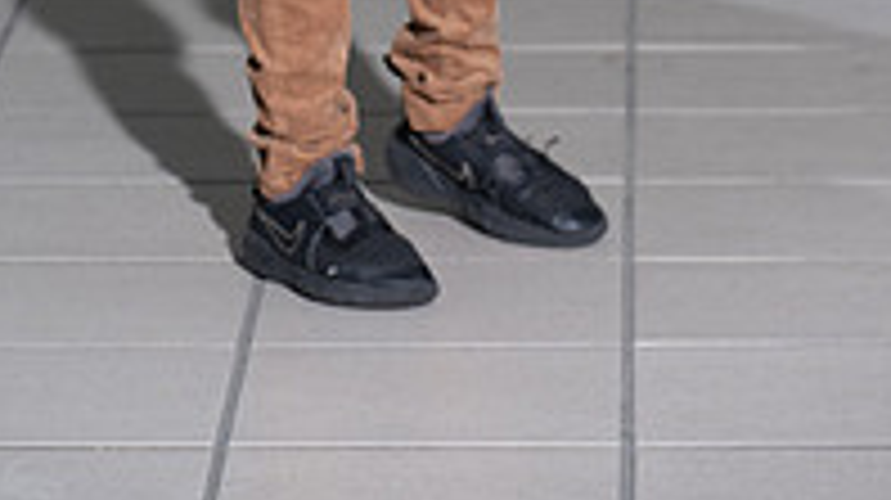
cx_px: 364
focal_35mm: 298
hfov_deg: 7.2
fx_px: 7035
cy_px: -486
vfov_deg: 4.0
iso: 1250
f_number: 5
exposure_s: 1/160
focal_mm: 125
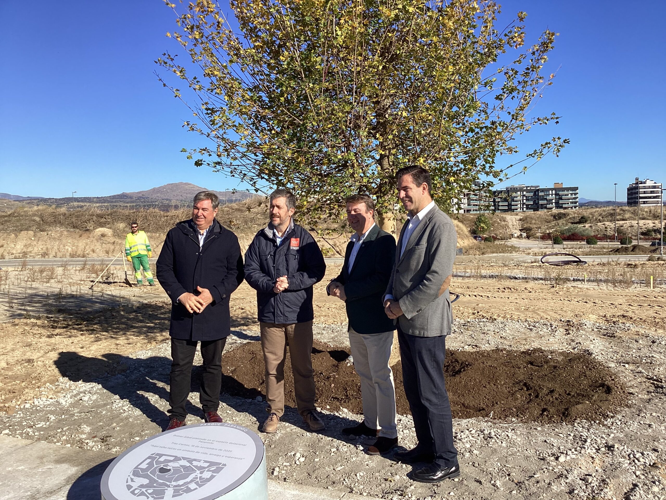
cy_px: 250
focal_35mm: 31
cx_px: 333
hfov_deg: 58.4
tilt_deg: -2.6
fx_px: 596
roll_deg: -0.8
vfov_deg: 45.4
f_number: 2.4
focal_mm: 3.3
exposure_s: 1/1404
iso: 25
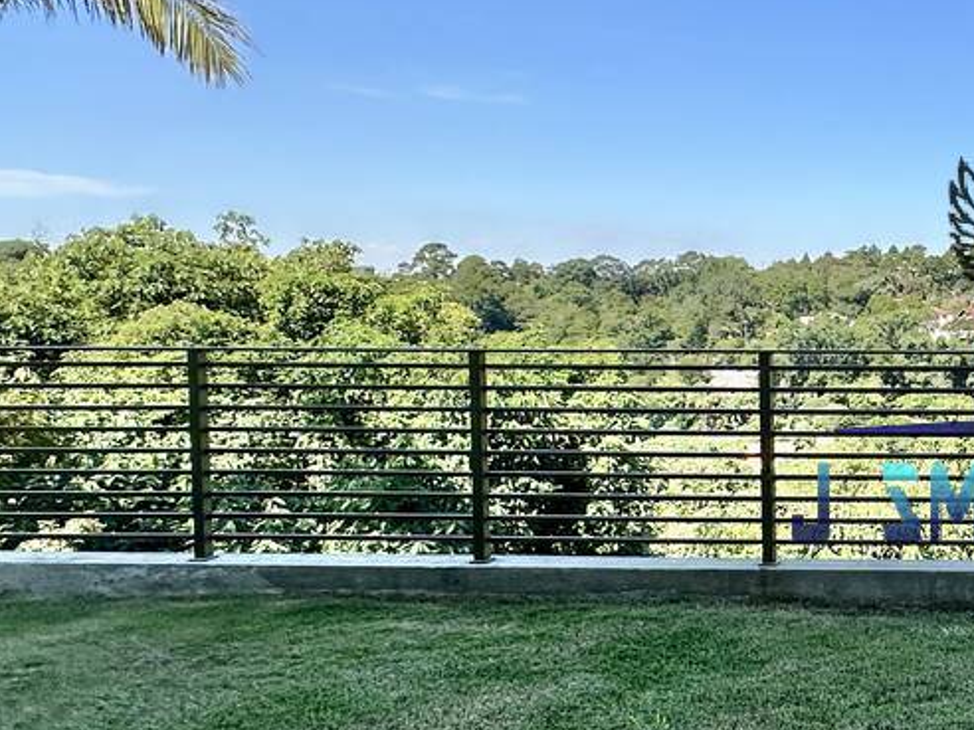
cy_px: 350
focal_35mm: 41
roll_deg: -0.2
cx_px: 1124
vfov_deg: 35.1
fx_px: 1154
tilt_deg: -2.7
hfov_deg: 36.8
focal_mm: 2.22
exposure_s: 1/1715
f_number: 2.2
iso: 40
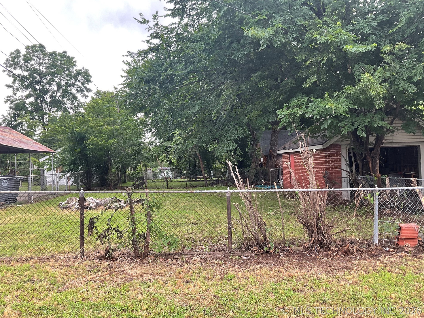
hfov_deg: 61.7
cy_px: 159
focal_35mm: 29
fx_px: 355
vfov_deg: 48.2
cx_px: 212
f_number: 1.8
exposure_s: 1/122
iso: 32
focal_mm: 3
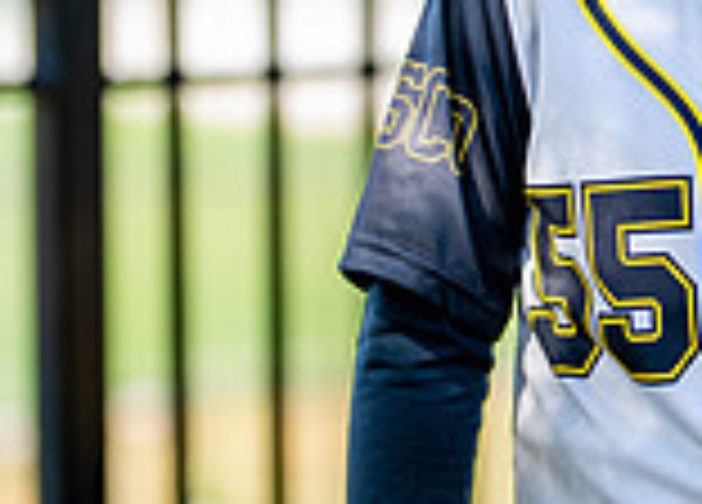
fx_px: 4514
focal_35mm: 226
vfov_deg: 6.4
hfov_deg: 8.8
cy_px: 103
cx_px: 811
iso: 100
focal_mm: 50
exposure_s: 1/1600
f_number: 1.2
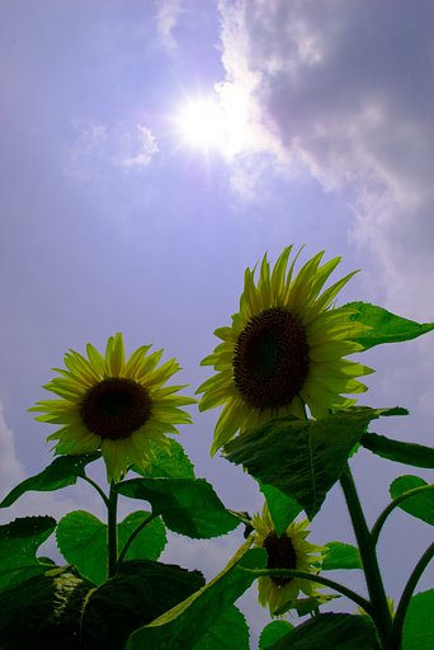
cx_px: 217
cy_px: 325
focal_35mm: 32
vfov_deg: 59.5
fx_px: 569
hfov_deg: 41.8
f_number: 13
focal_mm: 21
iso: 200
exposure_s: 1/2000
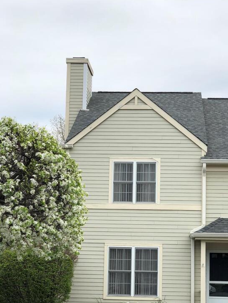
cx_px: 144
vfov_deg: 28.0
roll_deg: -1.2
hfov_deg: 21.3
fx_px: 605
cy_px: 199
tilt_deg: +7.0
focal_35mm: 69
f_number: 2.4
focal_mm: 6
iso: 16
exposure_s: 1/1200
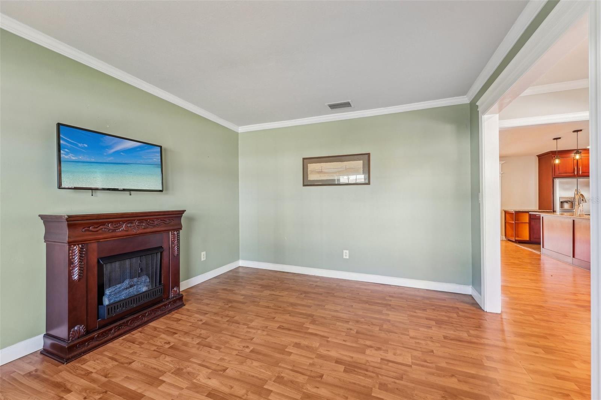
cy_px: 200
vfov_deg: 81.2
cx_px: 300
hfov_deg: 104.3
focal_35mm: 14
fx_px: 234
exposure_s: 1/5
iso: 200
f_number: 8
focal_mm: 14
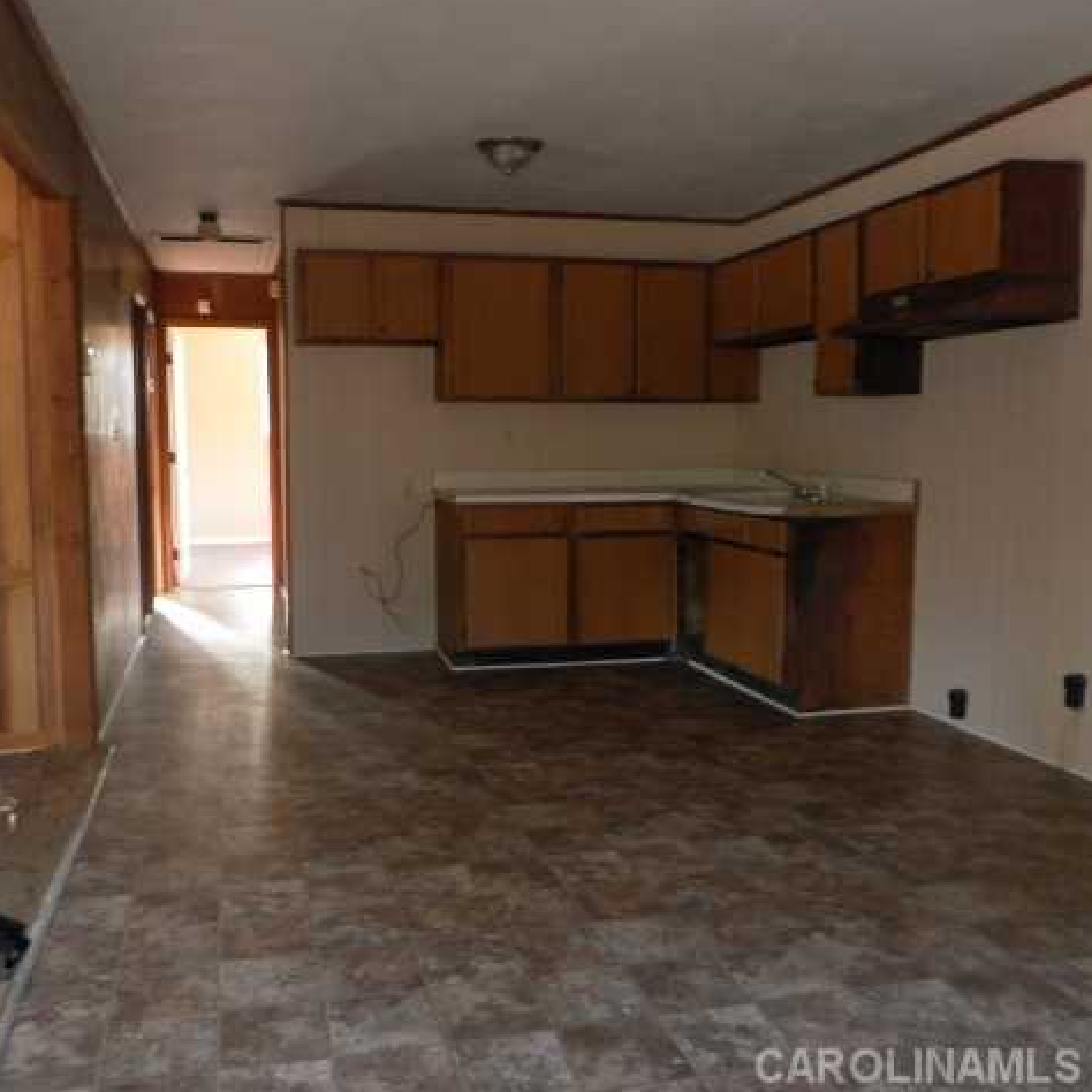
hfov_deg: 52.4
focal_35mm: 31
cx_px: 493
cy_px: 541
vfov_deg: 52.5
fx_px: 1106
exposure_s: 1/8
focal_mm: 4.6
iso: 400
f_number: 2.8
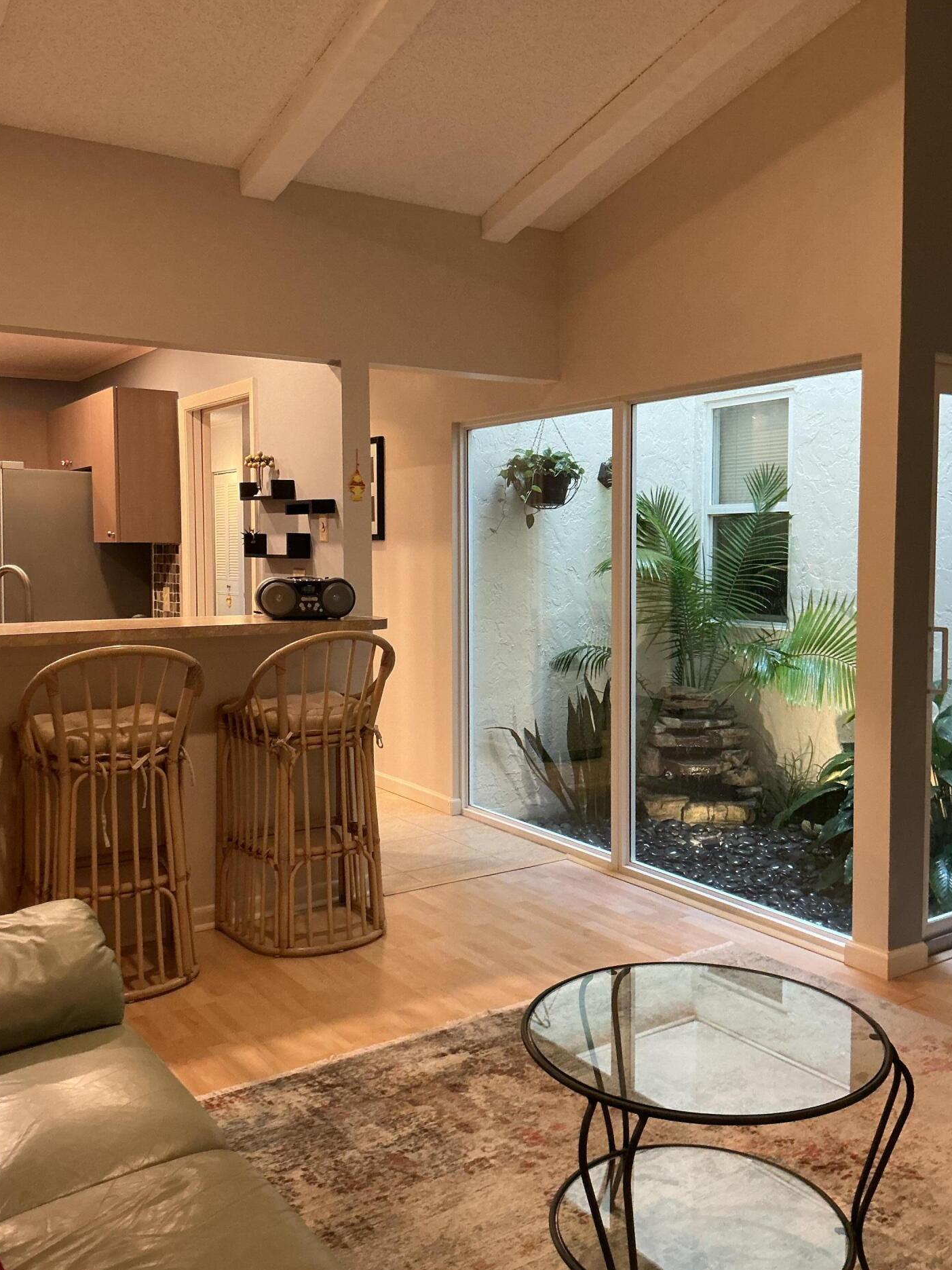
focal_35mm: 31
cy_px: 612
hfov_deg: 45.4
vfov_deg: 58.3
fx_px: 1137
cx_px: 489
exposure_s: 1/60
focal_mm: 3
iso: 200
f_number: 1.8
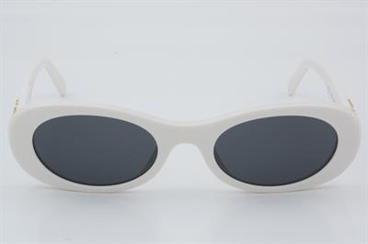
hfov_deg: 24.6
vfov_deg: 16.5
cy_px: 122
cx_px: 184
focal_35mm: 82
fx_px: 843
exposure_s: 1/3
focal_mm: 55
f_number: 32
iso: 100
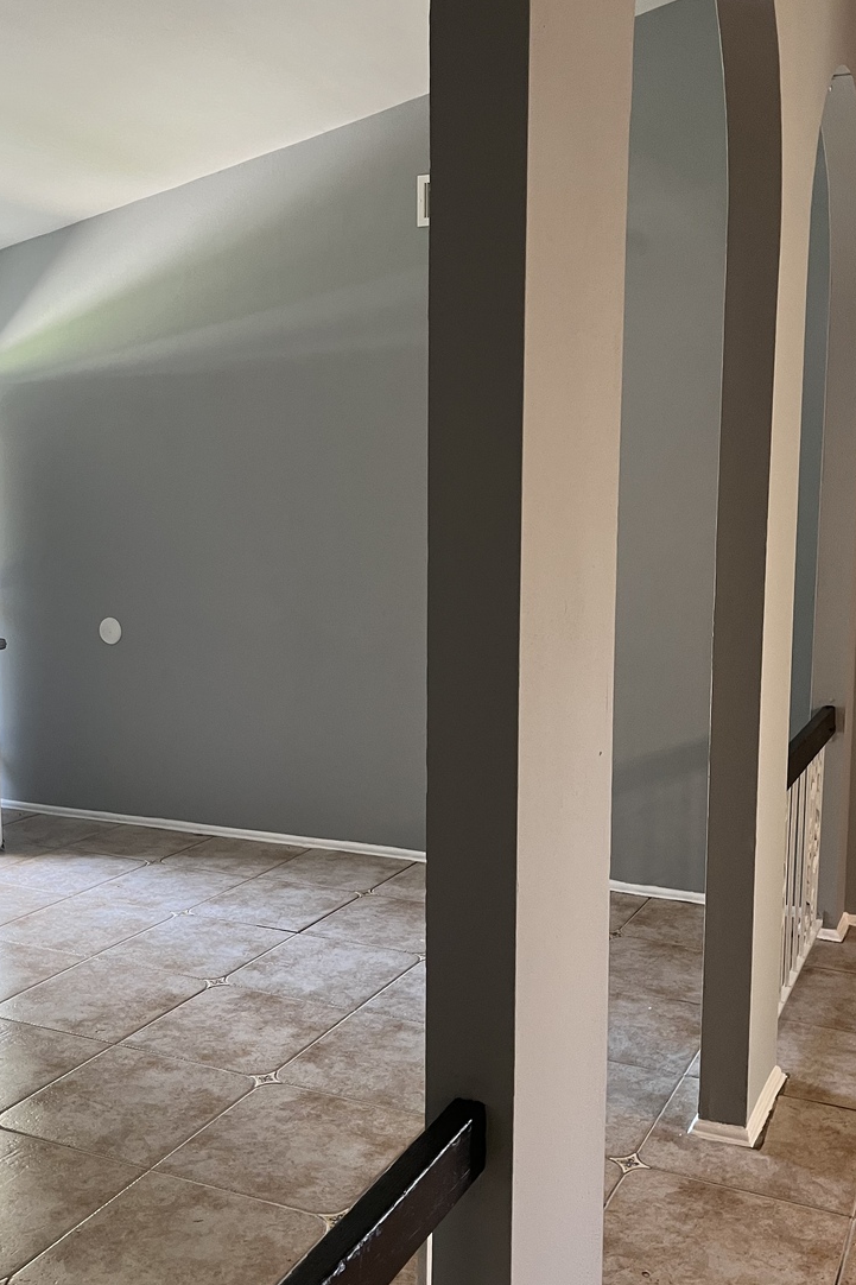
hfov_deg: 36.9
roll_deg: -1.6
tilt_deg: -7.0
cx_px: 437
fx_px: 1284
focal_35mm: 36
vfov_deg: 53.1
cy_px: 653
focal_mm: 5.1
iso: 160
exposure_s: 1/60
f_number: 1.6
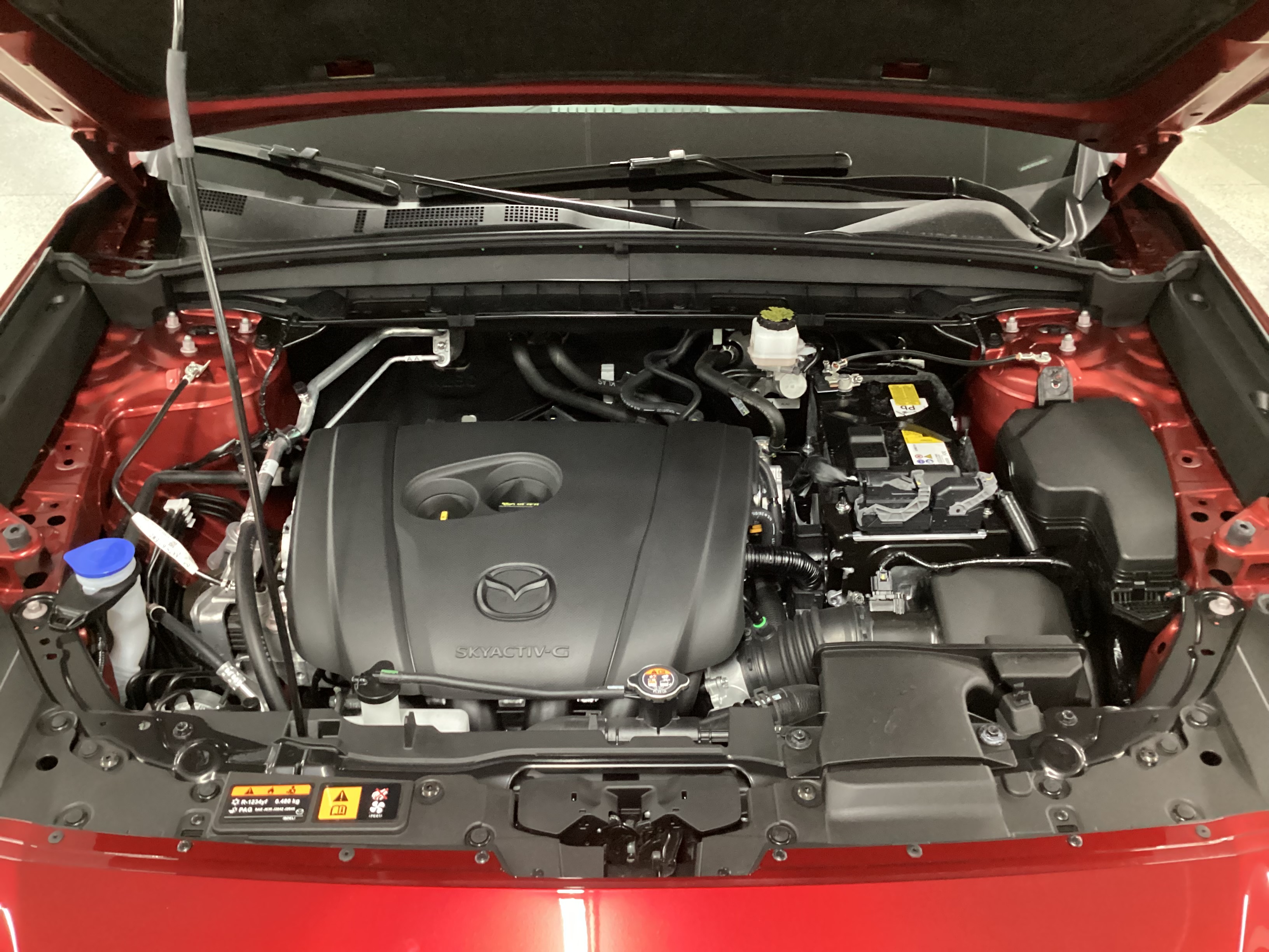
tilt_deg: -34.3
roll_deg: +0.3
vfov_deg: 45.4
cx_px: 634
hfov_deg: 58.4
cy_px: 476
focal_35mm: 31
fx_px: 1136
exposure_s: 1/20
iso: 640
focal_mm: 3.3
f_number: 2.4
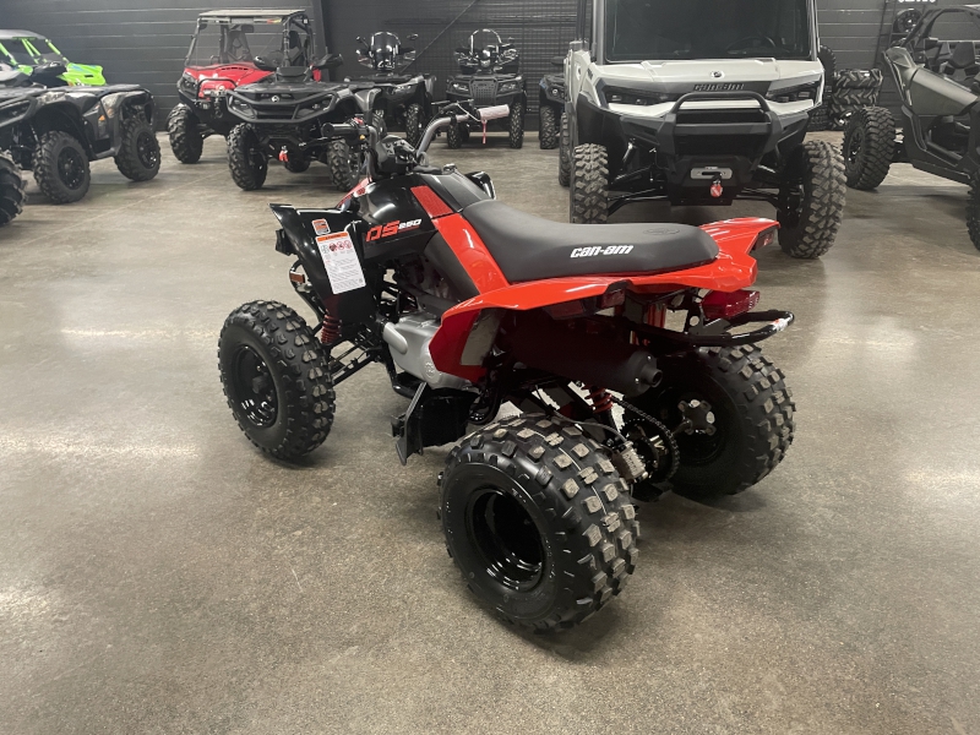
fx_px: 736
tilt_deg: -21.6
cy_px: 368
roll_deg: +1.3
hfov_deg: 67.3
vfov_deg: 53.1
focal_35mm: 26
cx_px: 490
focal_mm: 4.2
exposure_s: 1/60
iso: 400
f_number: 1.6
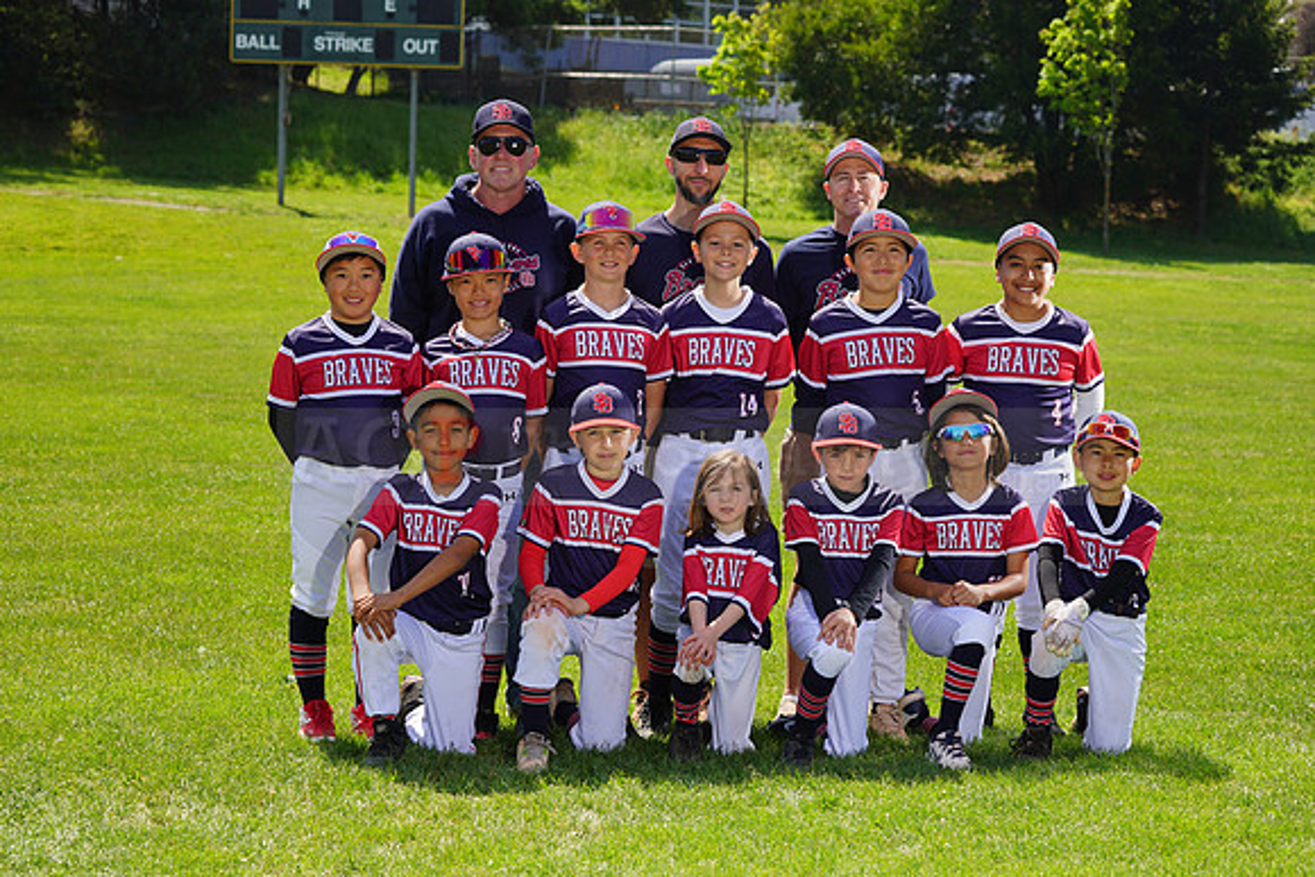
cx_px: 658
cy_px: 438
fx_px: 3653
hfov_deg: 20.4
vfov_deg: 13.7
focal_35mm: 100
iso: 100
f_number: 8
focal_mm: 100
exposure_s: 1/250
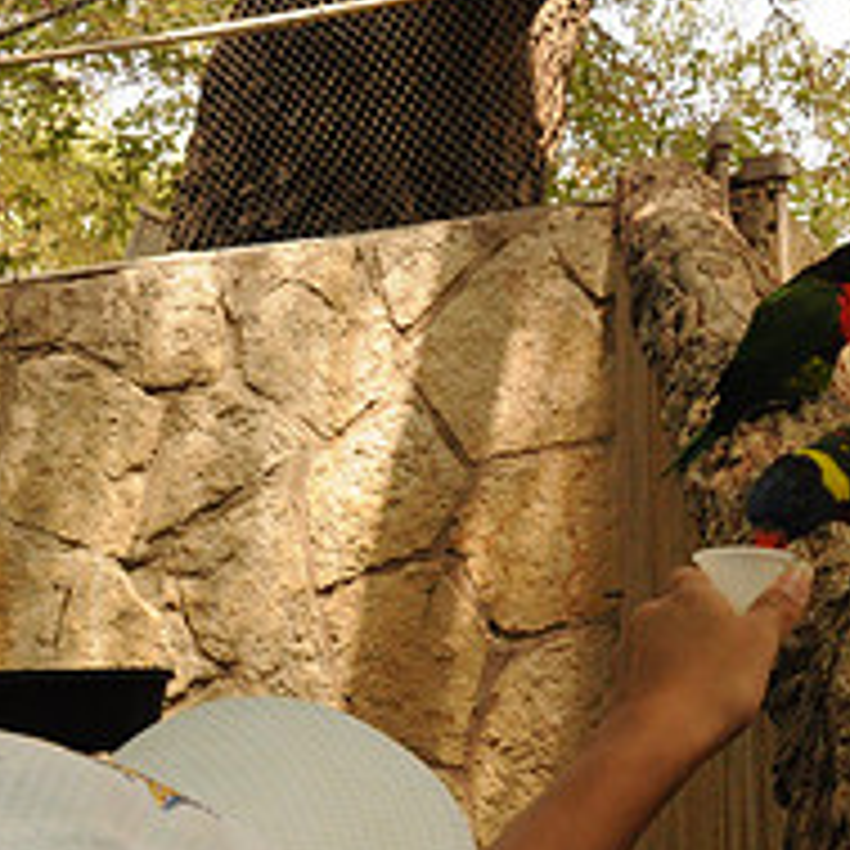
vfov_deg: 18.5
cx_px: 837
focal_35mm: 94
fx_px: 2611
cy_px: 474
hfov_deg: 18.1
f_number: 14
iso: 1600
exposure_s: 1/200
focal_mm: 24
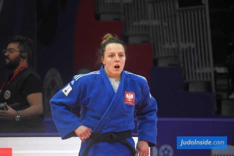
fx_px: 2925
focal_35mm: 450
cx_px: 117
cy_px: 78
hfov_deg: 4.6
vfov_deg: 3.1
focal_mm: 300
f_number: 6.3
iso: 3200
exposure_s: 1/800
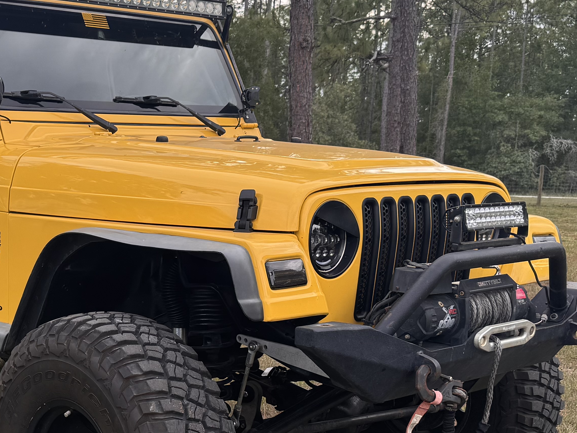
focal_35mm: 60
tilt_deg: -7.2
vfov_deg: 24.2
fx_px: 1000
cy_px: 323
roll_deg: -1.8
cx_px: 104
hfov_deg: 31.2
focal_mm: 6.76
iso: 80
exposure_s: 1/723
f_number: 1.78
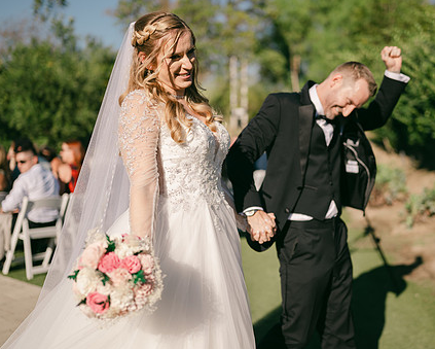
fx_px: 580
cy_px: 171
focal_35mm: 45
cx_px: 254
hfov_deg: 41.0
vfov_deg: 33.5
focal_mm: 35
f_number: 1.3
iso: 64
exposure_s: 1/10000
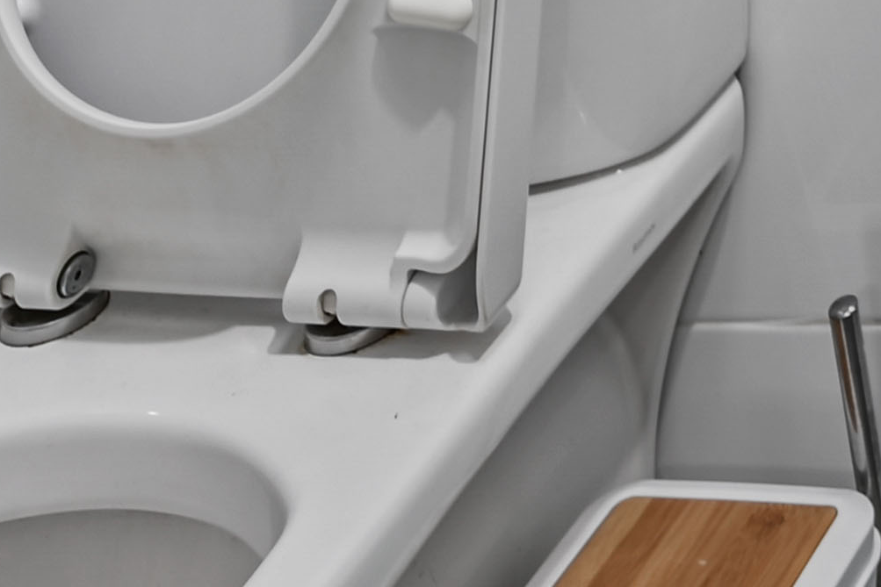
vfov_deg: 11.0
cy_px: -1140
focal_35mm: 84
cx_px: 1835
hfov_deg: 16.9
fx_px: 2056
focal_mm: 14
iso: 100
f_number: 4
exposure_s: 1/1.67
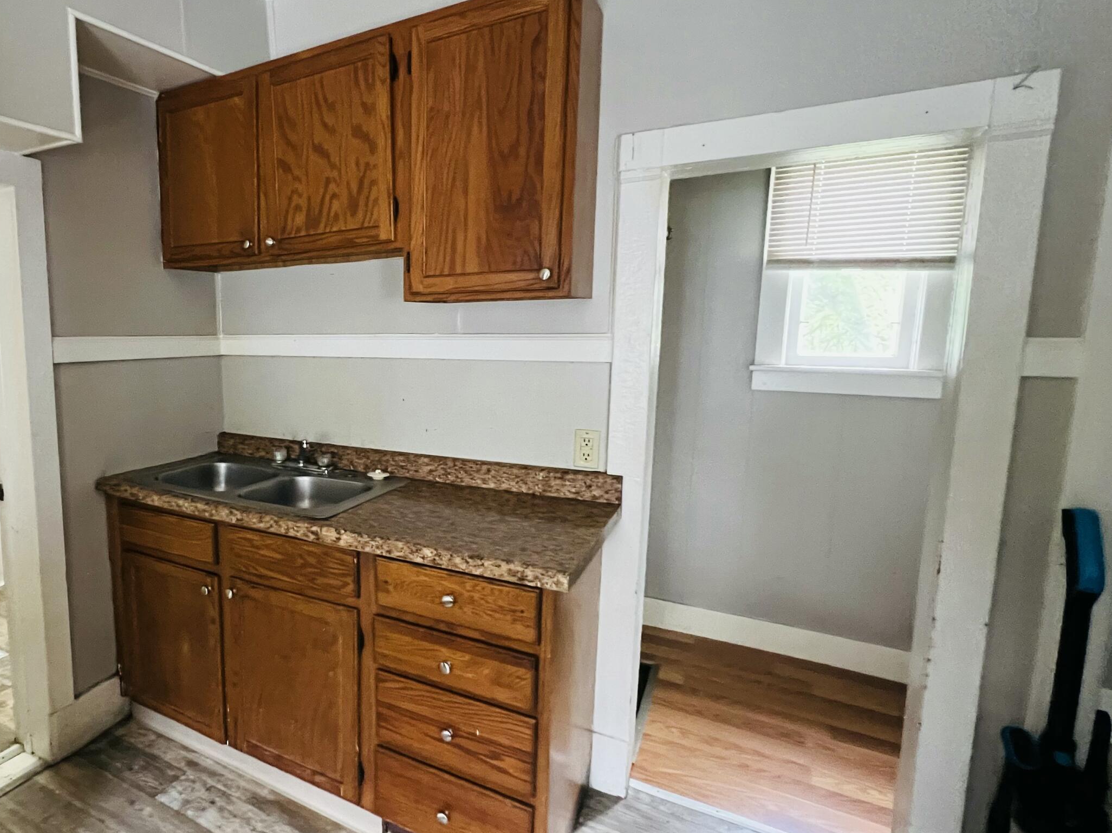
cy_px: 414
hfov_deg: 79.7
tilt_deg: -8.1
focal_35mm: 19
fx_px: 610
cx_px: 310
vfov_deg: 68.7
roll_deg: +0.0
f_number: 1.8
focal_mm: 1.57
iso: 800
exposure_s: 1/60
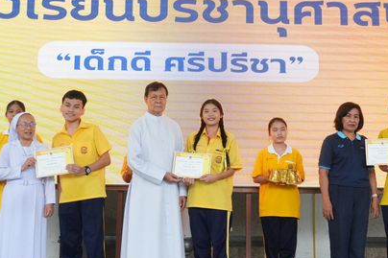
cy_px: 109
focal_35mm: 56
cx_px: 196
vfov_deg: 24.3
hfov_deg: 35.8
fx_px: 601
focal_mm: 25
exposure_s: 1/200
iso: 1600
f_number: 4.5
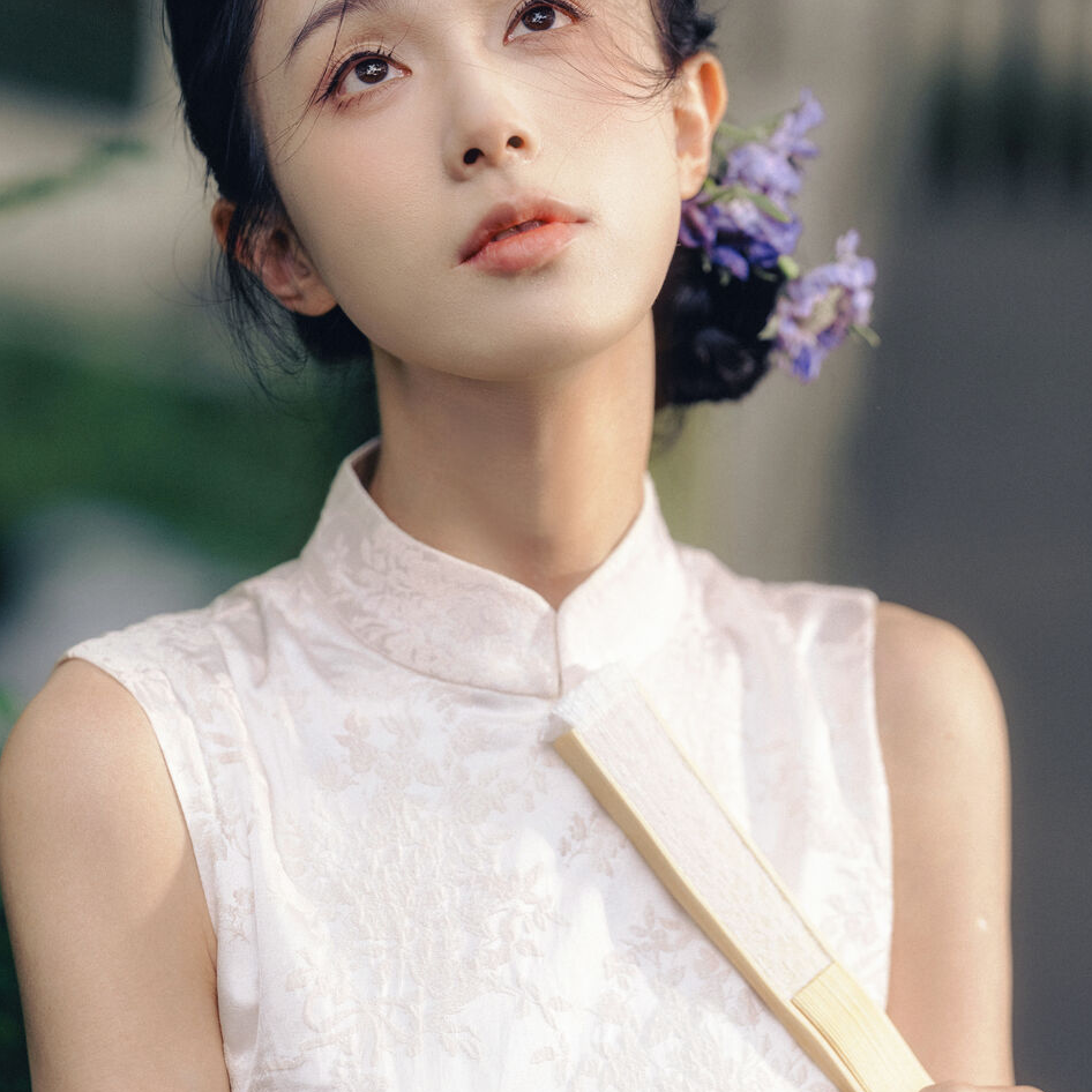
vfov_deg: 13.4
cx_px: 424
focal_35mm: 130
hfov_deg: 13.4
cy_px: 571
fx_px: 4640
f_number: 2.5
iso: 320
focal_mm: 110
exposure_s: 1/250
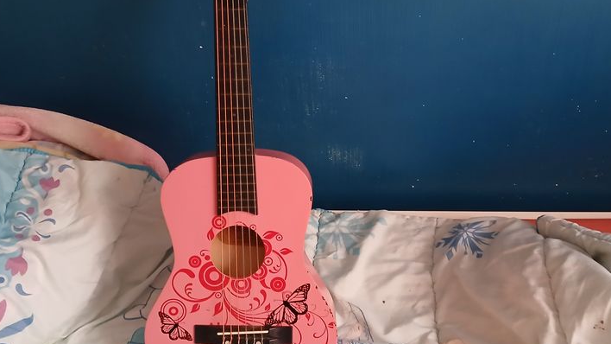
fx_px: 648
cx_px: 308
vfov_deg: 29.6
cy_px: 141
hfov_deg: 50.5
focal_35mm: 40
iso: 400
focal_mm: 3.98
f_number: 1.8
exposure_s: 1/20
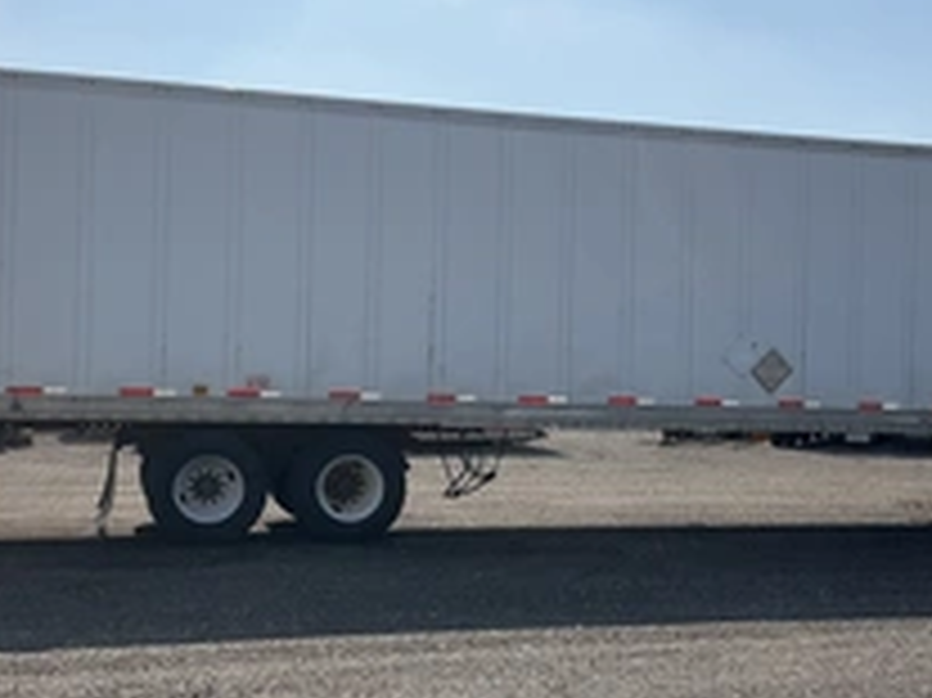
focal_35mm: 56
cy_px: 378
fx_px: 1507
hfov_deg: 34.1
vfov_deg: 26.1
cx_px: 617
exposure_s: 1/4405
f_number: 1.8
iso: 25
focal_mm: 3
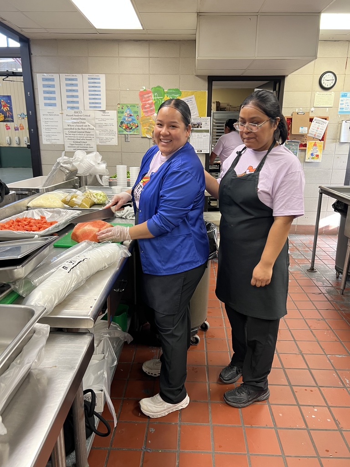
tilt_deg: -14.2
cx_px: 175
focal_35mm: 26
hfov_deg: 53.1
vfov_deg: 67.3
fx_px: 351
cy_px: 234
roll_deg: -0.8
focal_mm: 5.7
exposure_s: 1/60
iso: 100
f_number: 1.5
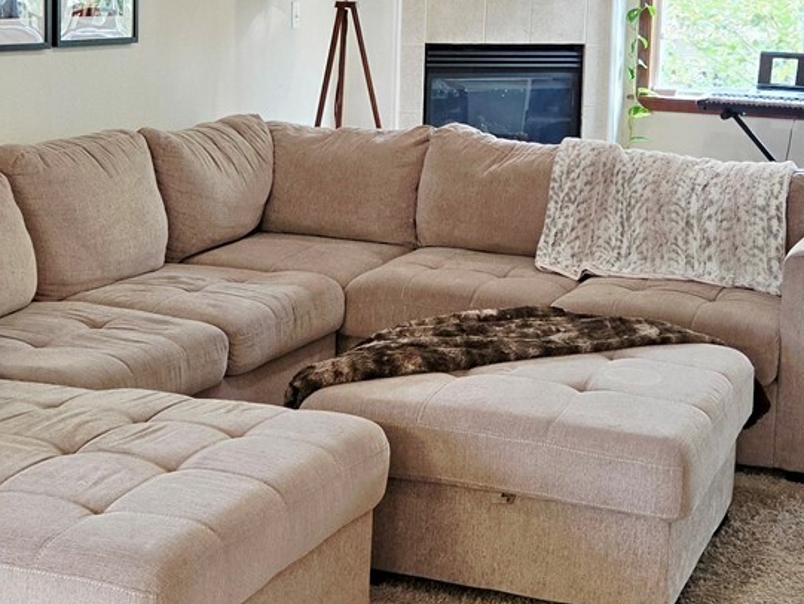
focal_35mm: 68
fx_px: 1580
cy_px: 144
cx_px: 438
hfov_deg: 28.5
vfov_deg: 21.4
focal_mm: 5.4
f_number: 1.8
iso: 160
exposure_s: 1/120
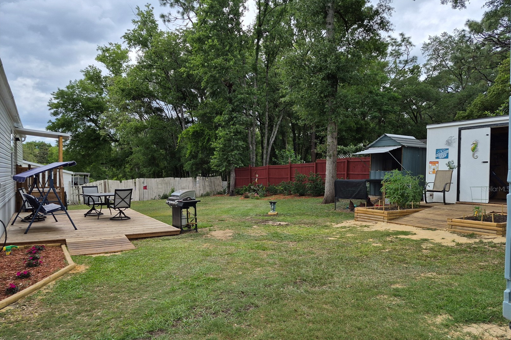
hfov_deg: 73.7
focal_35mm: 24
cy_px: 189
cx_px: 255
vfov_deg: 53.0
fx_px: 341
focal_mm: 5.4
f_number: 1.8
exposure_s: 1/3760
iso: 80
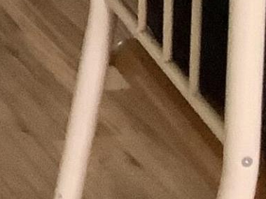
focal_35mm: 235
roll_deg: +0.0
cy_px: -427
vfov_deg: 5.8
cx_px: -518
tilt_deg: -16.0
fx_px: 1806
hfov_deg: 7.5
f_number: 2.4
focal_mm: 3.3
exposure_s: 1/60
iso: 250
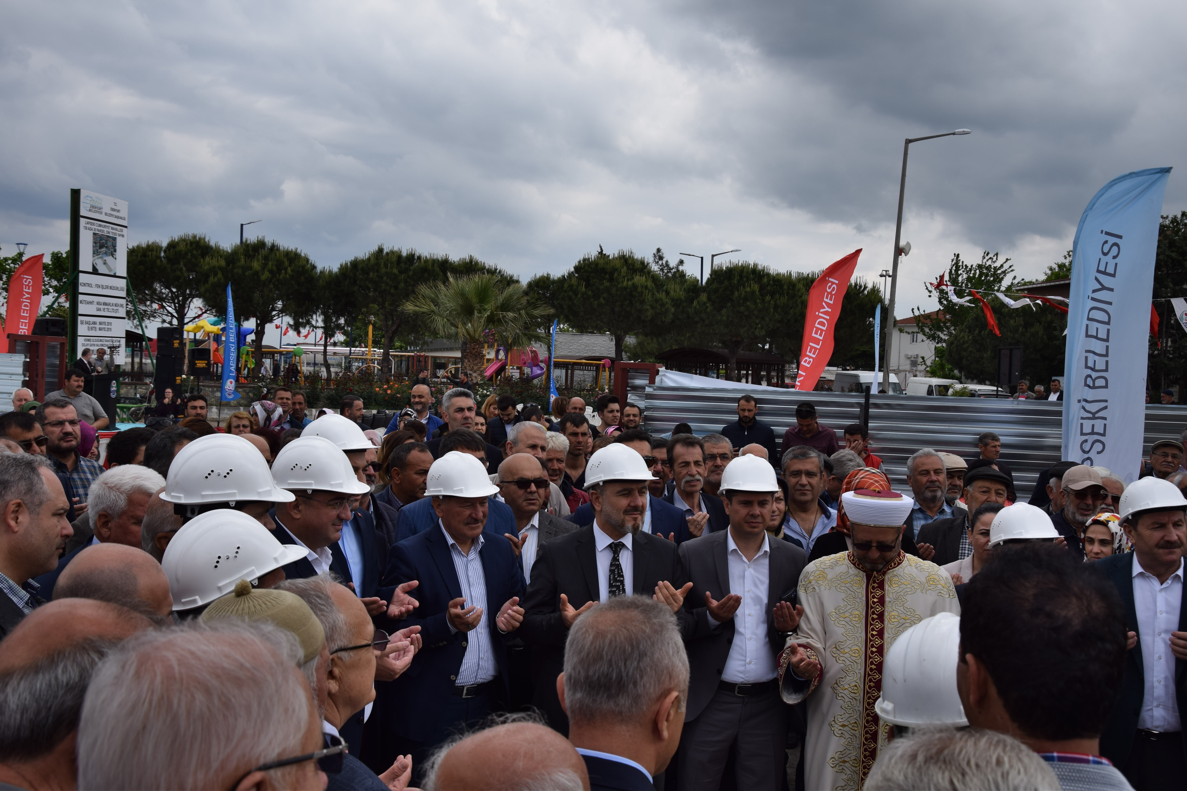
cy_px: 396
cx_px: 594
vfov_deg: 34.2
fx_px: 1286
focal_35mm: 39
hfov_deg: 49.6
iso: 100
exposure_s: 1/320
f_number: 9
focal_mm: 26
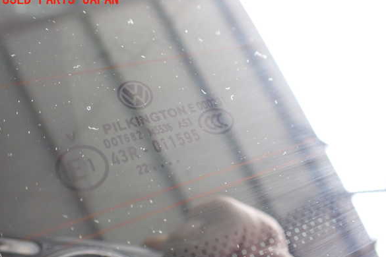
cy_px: 140
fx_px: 343
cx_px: 197
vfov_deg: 41.1
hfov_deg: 58.7
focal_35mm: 32
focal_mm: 5.4
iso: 640
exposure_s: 1/125
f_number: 2.3
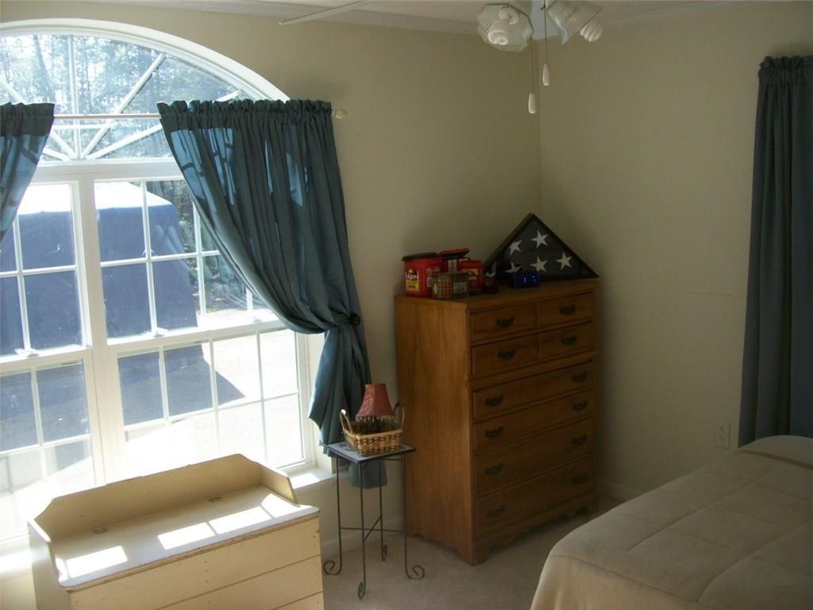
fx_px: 846
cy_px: 305
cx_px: 406
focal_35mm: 36
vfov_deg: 39.7
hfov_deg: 51.4
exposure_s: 1/151
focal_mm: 6
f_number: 2.7
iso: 80
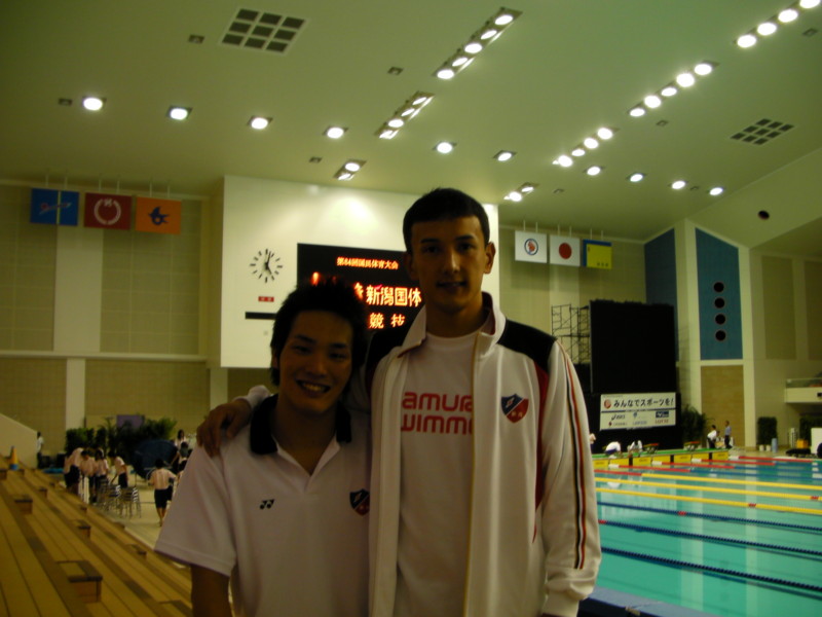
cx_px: 411
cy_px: 308
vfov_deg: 37.7
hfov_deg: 49.0
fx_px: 902
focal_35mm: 38
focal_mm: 6.3
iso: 50
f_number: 3.5
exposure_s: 1/31.1
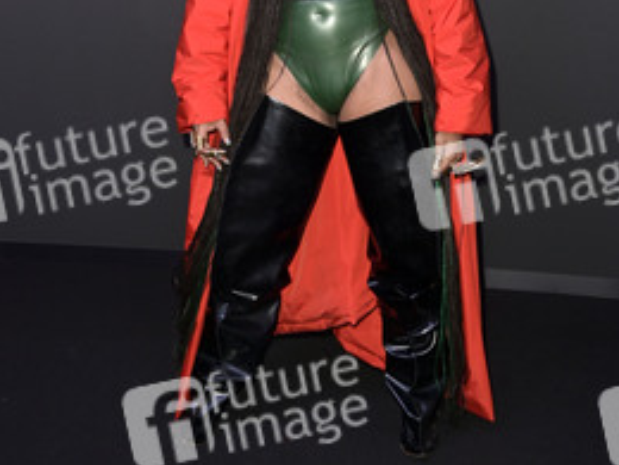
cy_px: 55
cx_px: 314
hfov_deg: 31.2
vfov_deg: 23.1
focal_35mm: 62
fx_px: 1109
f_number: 5.6
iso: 1000
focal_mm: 42
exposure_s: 1/250
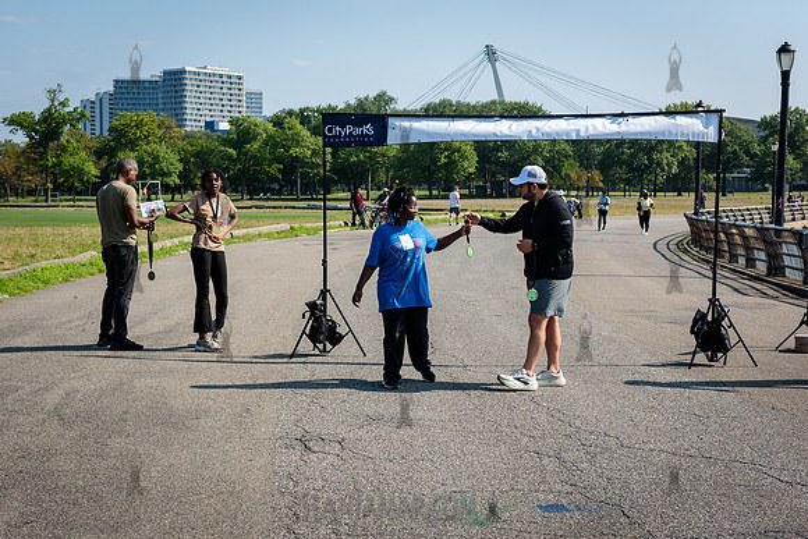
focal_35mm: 57
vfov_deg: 23.8
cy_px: 270
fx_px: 1279
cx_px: 404
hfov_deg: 35.1
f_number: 5
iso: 400
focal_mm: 55
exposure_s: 1/2000
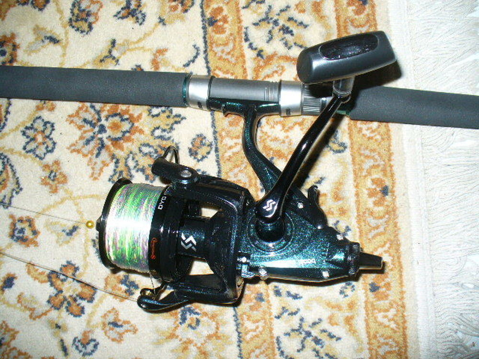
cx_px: 240
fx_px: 512
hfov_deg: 50.1
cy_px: 180
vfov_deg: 38.7
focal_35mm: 37
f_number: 2.8
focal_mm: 6.1
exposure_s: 1/30
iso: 80
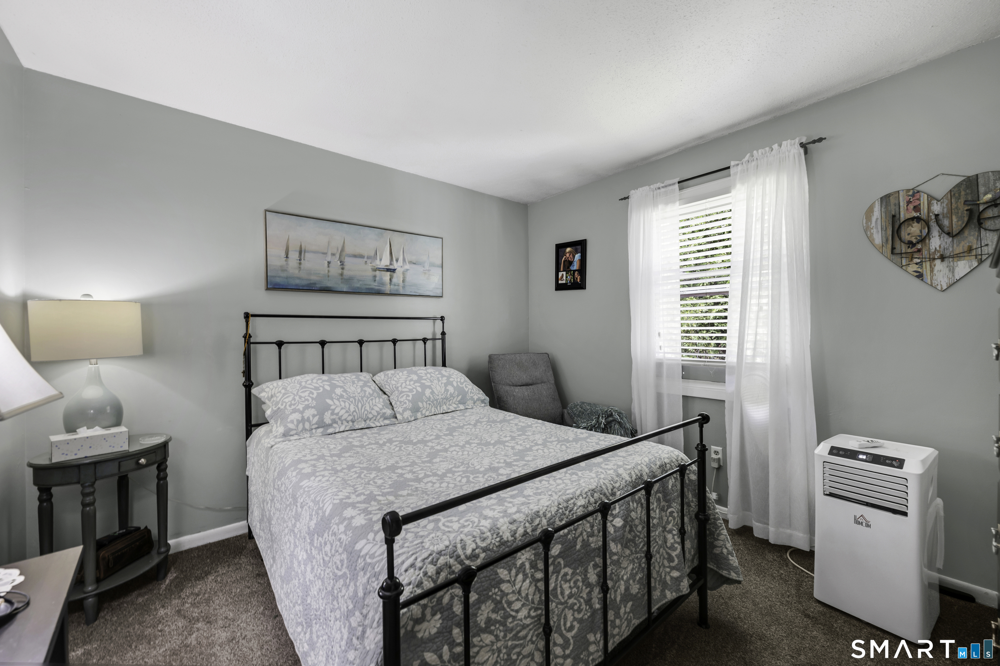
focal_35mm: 14
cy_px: 333
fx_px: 389
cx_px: 500
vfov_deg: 81.2
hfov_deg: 104.3
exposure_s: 1/250
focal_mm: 14
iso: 200
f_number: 8
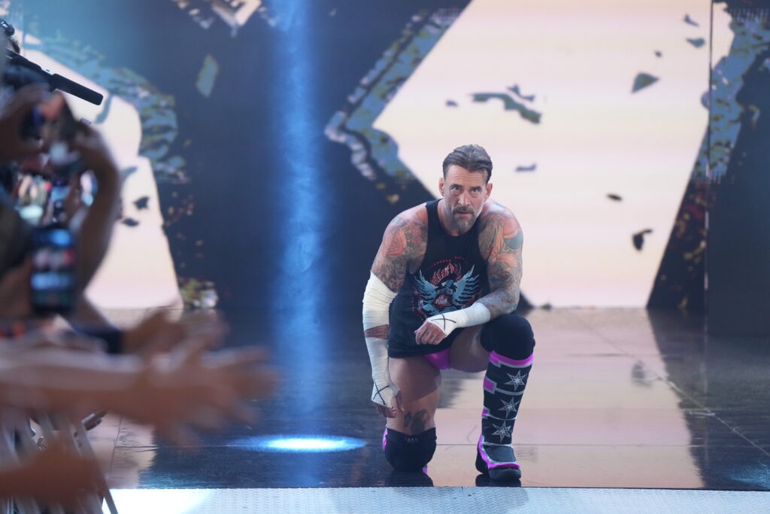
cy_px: 257
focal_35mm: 151
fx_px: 3230
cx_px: 385
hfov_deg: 13.6
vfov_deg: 9.1
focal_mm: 151
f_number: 3.2
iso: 5000
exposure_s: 1/800
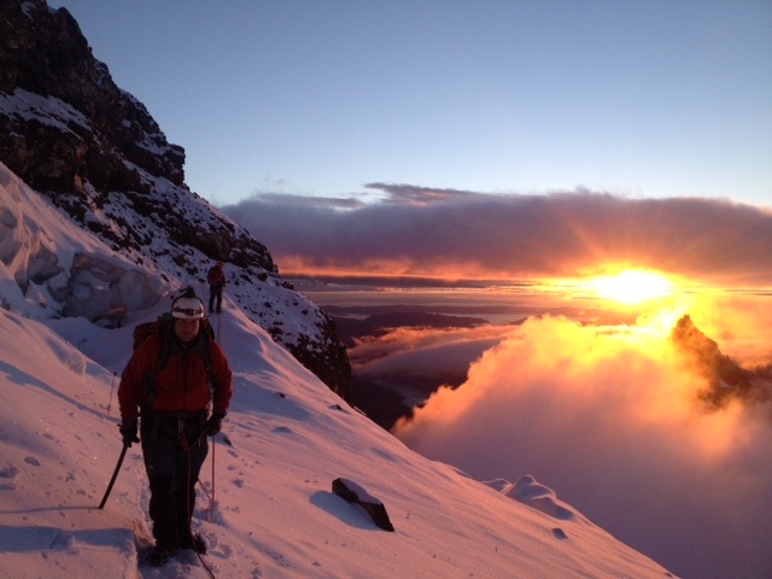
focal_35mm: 35
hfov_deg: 52.6
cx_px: 386
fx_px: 781
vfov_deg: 40.7
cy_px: 290
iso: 50
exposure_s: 1/235
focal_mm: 4.28
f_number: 2.4
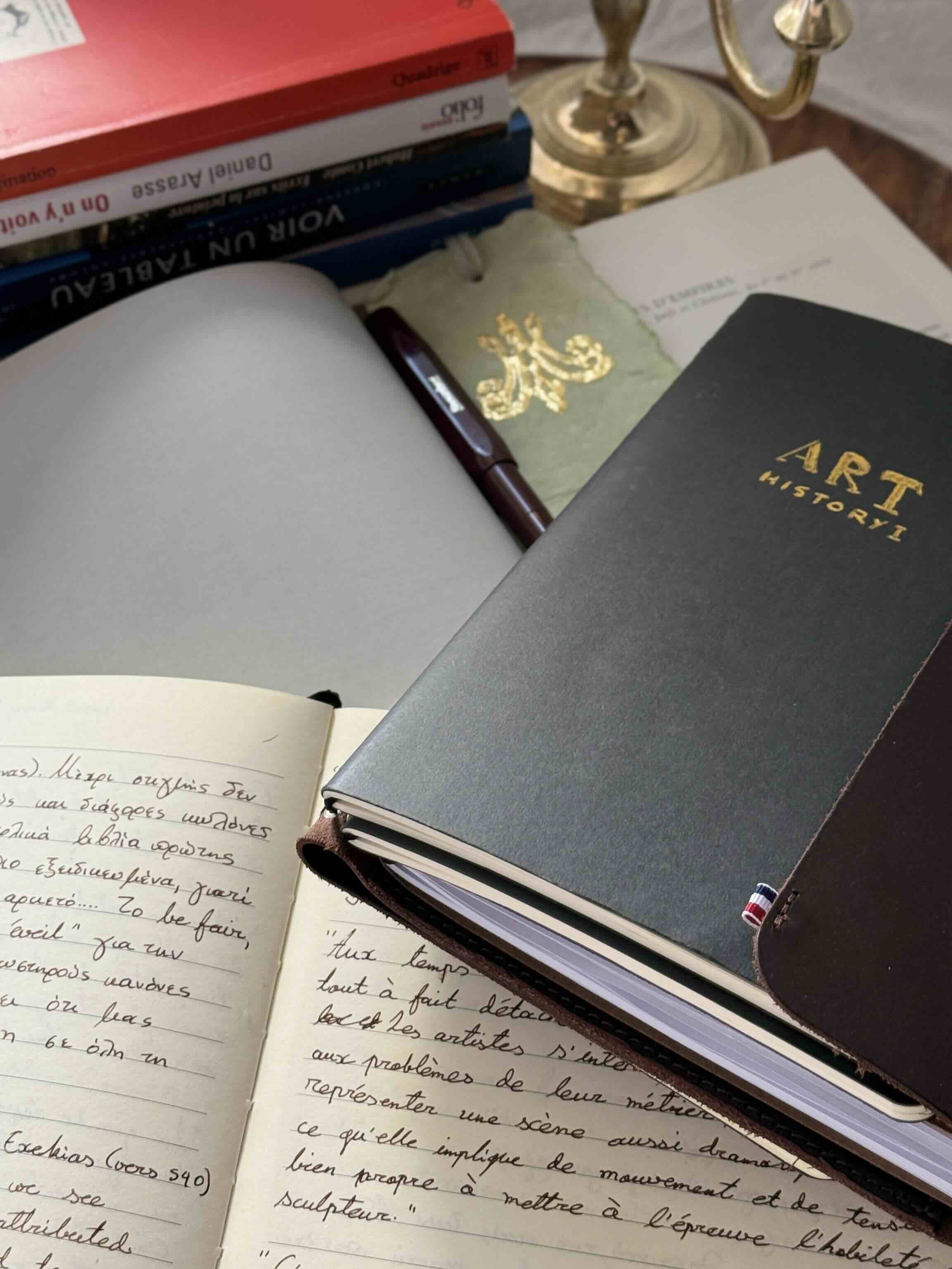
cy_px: 564
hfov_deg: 23.3
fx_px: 2310
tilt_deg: -49.2
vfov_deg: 30.7
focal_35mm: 63
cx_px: 413
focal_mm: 6.76
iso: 100
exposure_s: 1/81
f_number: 1.78
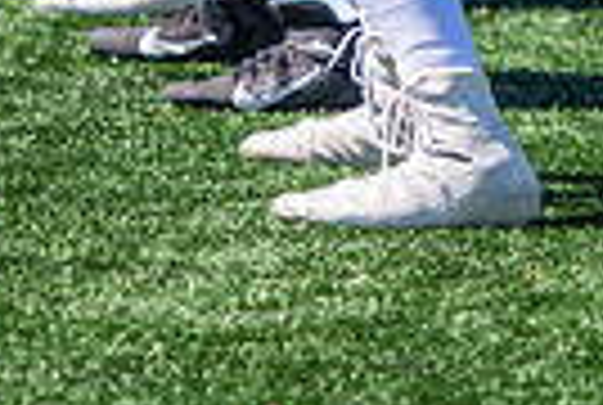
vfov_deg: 1.3
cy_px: -457
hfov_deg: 1.9
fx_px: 17895
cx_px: 302
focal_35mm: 1066
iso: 160
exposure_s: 1/2500
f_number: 2.8
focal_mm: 165
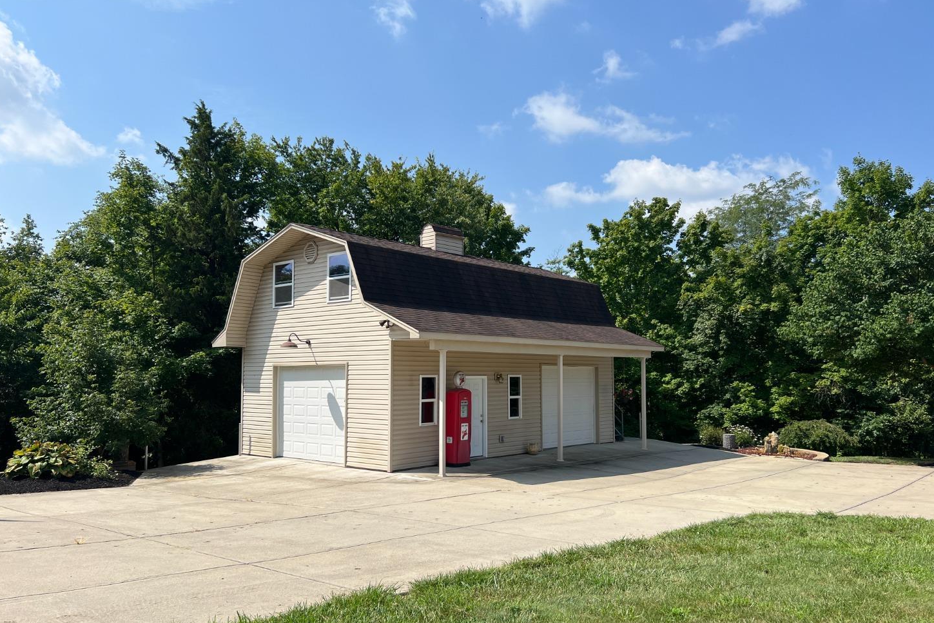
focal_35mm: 28
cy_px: 329
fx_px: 726
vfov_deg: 46.4
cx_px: 469
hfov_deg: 65.5
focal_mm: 5.7
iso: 50
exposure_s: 1/4630
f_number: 1.5
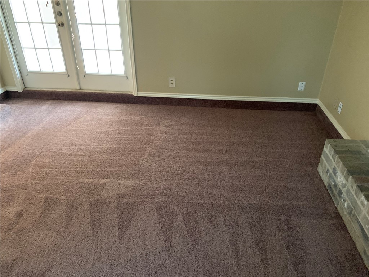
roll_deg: -1.4
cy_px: 138
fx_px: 277
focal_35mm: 26
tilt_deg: -32.1
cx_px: 184
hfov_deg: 67.3
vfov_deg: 53.1
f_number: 1.8
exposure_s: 1/30
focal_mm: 4.25
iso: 640
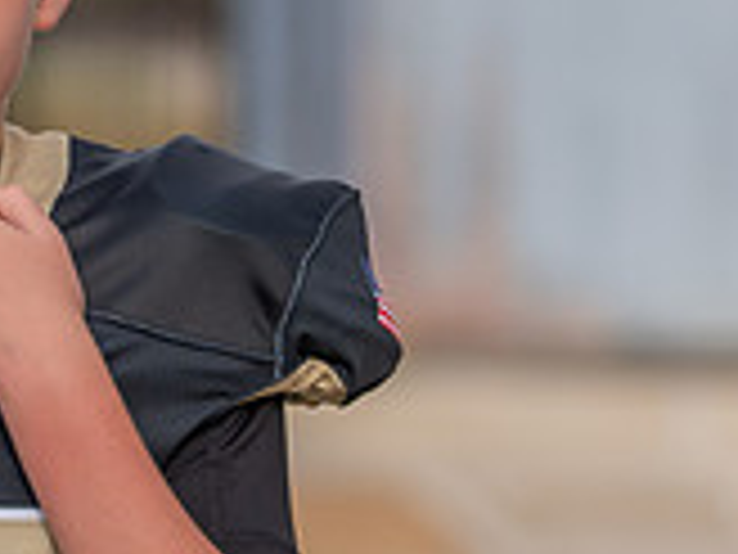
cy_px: 403
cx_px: -82
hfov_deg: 4.8
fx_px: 8741
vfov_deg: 3.6
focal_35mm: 410
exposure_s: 1/800
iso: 100
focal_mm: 109
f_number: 2.8
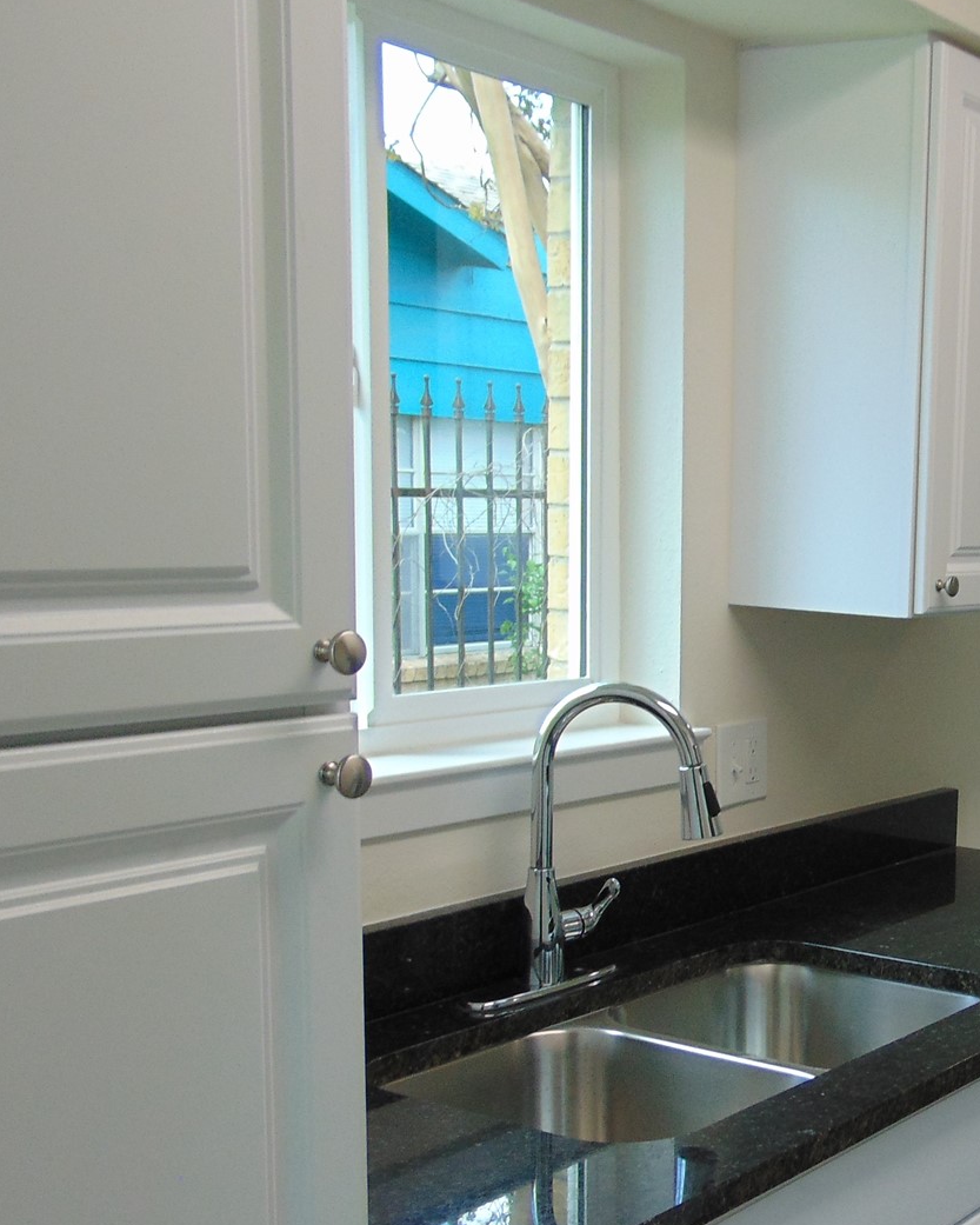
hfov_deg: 29.3
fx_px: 1740
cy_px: 761
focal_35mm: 48
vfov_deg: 38.5
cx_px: 993
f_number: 3
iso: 80
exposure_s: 1/60
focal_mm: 4.5
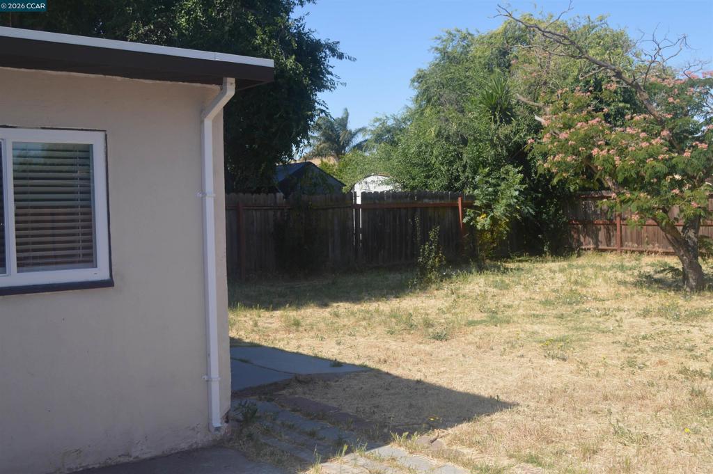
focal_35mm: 39
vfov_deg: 34.2
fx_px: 772
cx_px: 356
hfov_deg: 49.6
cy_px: 237
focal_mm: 26
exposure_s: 1/200
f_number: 7.1
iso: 100
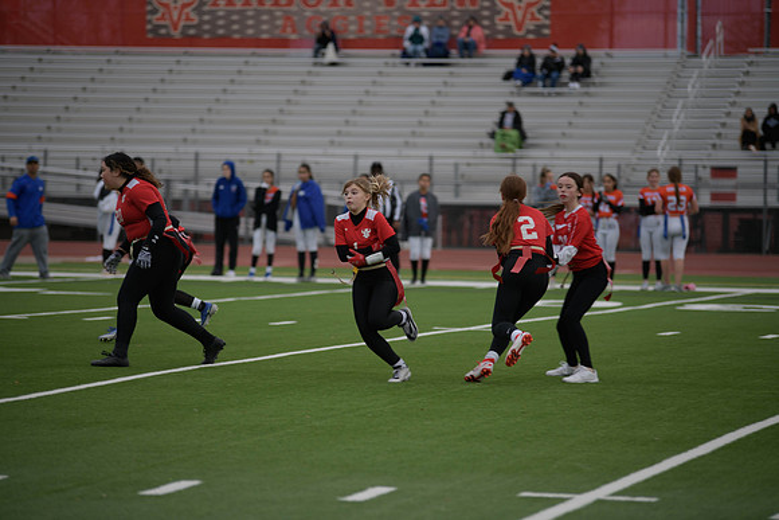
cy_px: 260
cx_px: 390
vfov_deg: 8.3
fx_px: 3571
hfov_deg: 12.4
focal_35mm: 165
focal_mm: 165
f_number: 2.8
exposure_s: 1/200
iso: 180
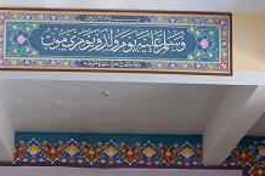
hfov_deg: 26.3
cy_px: 265
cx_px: 126
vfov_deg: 16.2
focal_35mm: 77
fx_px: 566
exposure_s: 1/15
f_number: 3.5
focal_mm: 16
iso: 200
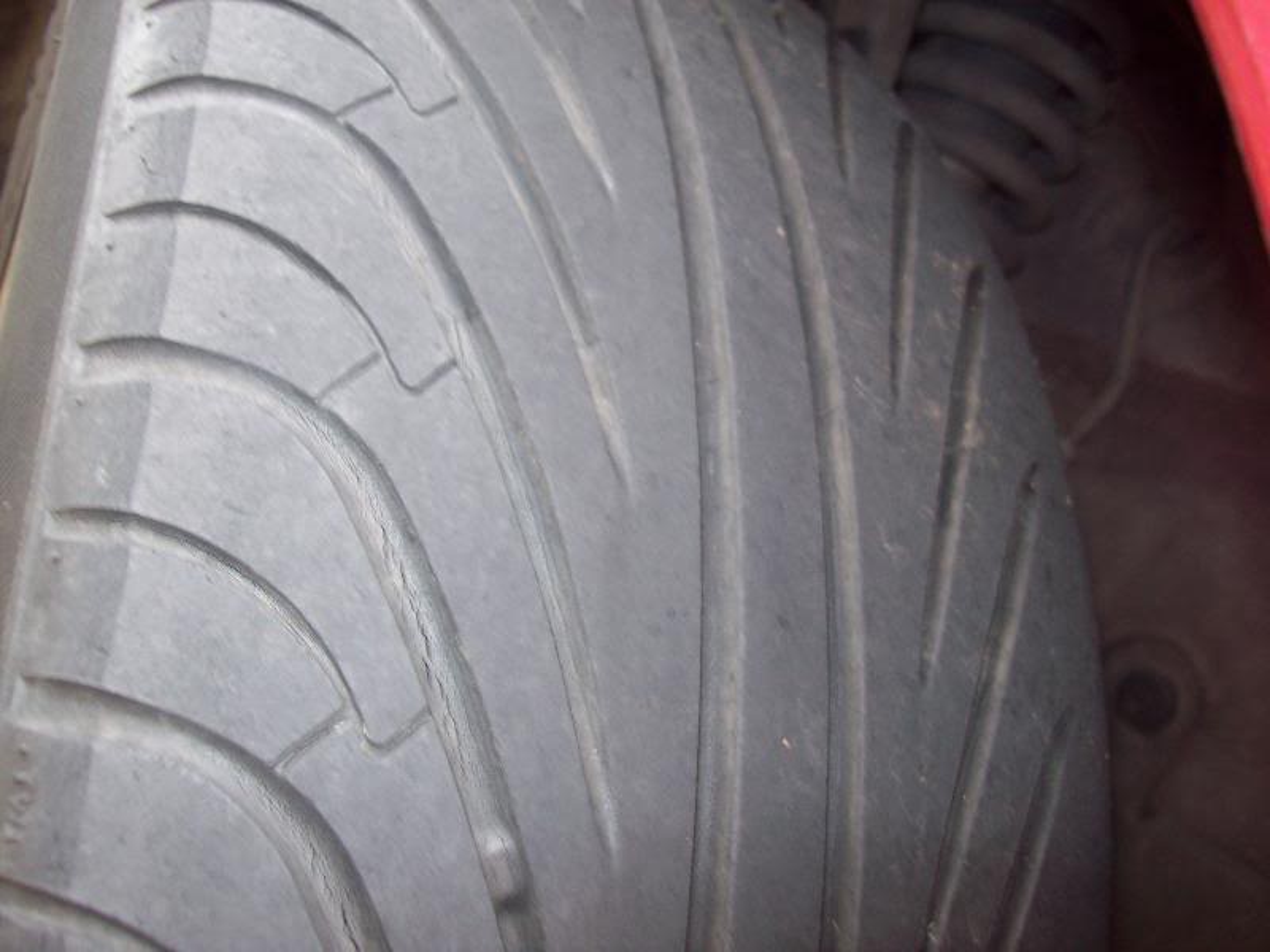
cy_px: 476
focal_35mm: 36
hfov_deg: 51.4
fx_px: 1321
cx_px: 635
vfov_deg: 39.7
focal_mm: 6
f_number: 2.7
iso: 80
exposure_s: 1/64
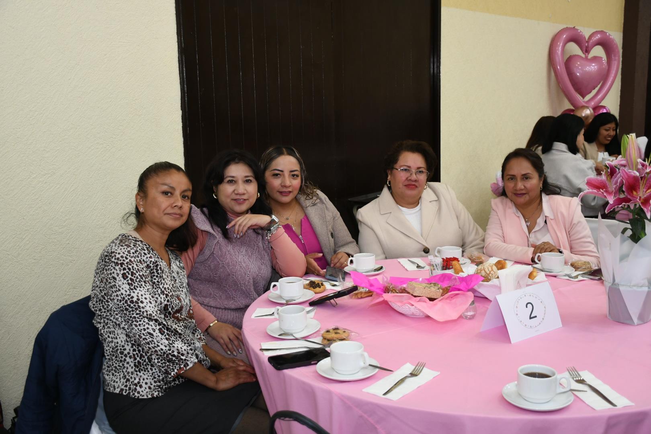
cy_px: 217
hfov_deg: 49.6
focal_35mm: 39
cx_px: 326
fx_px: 705
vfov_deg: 34.2
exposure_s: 1/100
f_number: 3.8
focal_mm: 26
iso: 1000
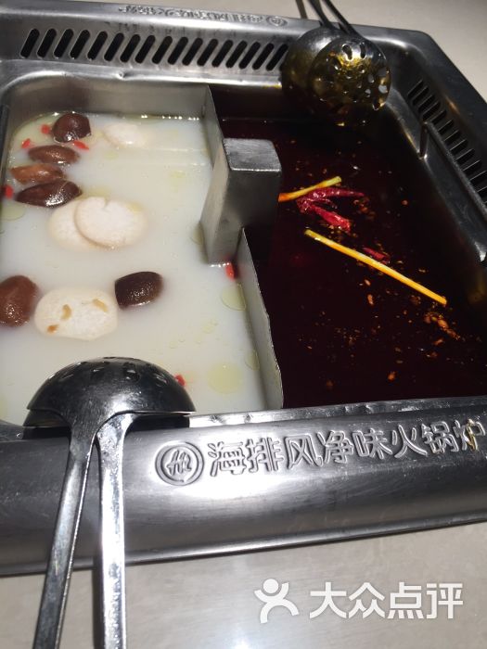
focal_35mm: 29
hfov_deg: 48.2
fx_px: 544
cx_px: 244
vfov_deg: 61.7
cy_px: 324
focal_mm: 4.15
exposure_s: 1/50
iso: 32
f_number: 2.2
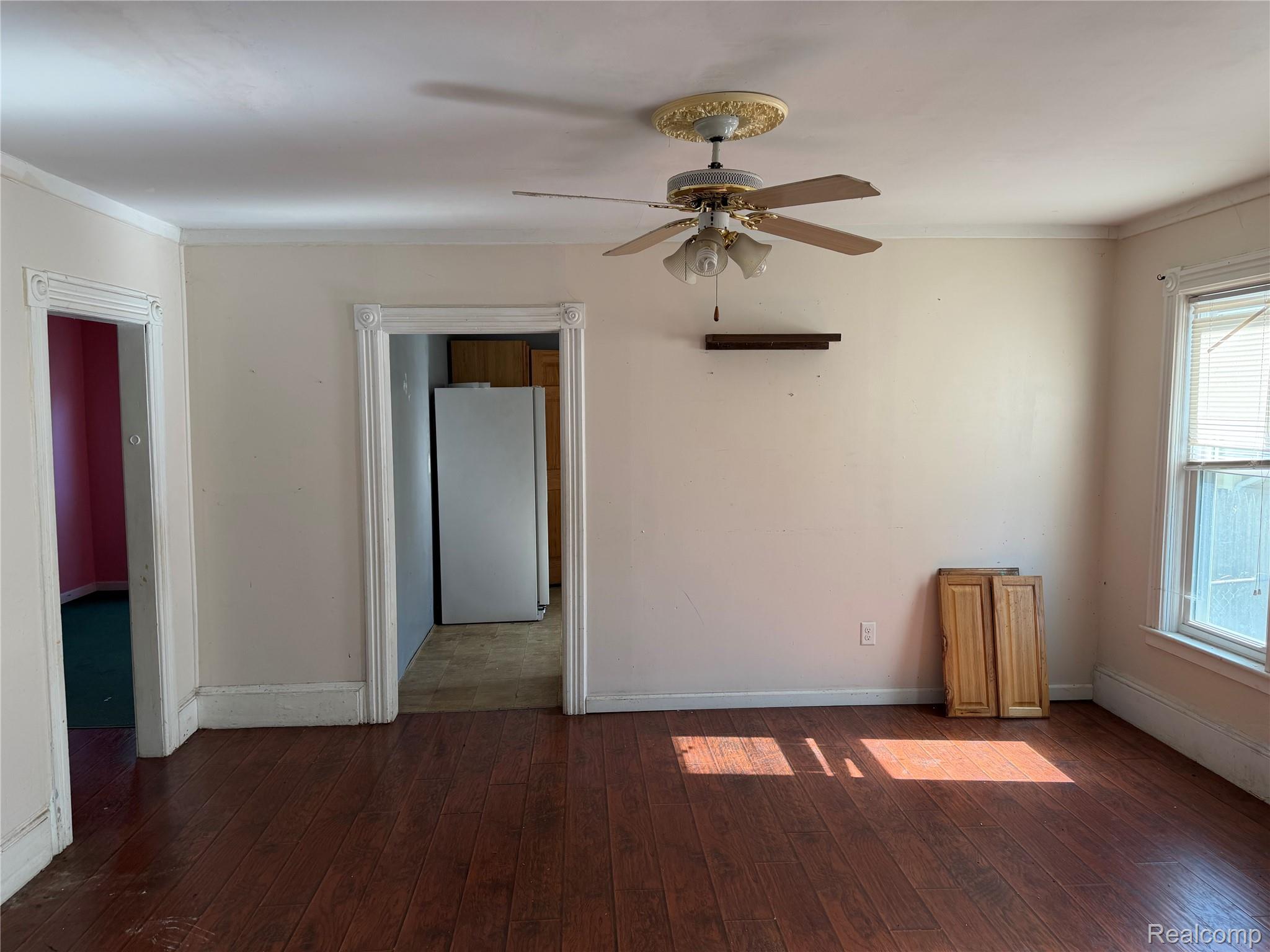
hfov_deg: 71.6
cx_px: 635
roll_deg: +0.5
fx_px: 881
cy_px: 476
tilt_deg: -1.3
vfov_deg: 56.8
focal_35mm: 24
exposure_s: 1/121
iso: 100
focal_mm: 6.76
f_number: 1.78
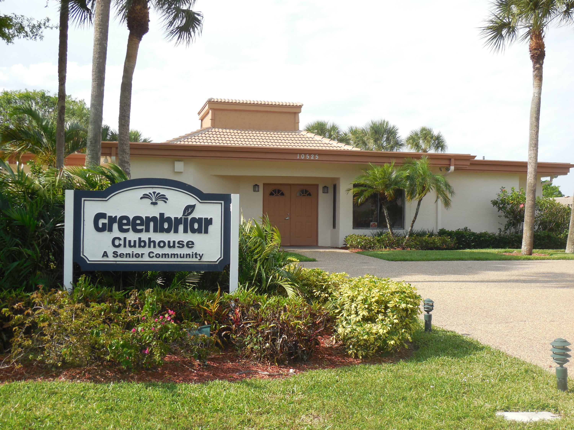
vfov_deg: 31.5
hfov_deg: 41.2
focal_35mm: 46
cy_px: 215
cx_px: 287
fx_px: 763
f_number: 3.8
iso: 125
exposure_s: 1/500
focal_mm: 8.2
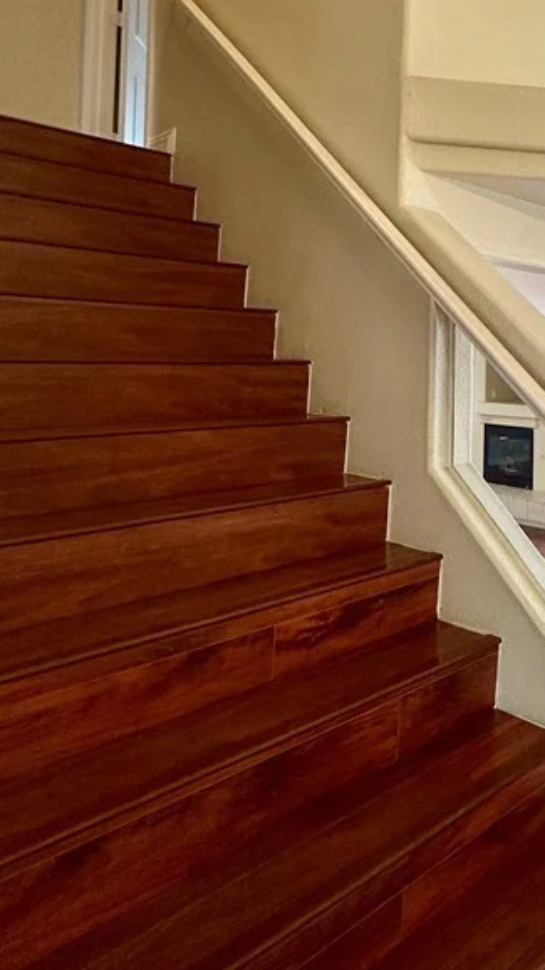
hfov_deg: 36.7
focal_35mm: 27
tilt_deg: +2.9
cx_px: 589
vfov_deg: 68.3
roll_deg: -0.6
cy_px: 339
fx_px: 694
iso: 160
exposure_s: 1/60
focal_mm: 2.22
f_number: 2.2
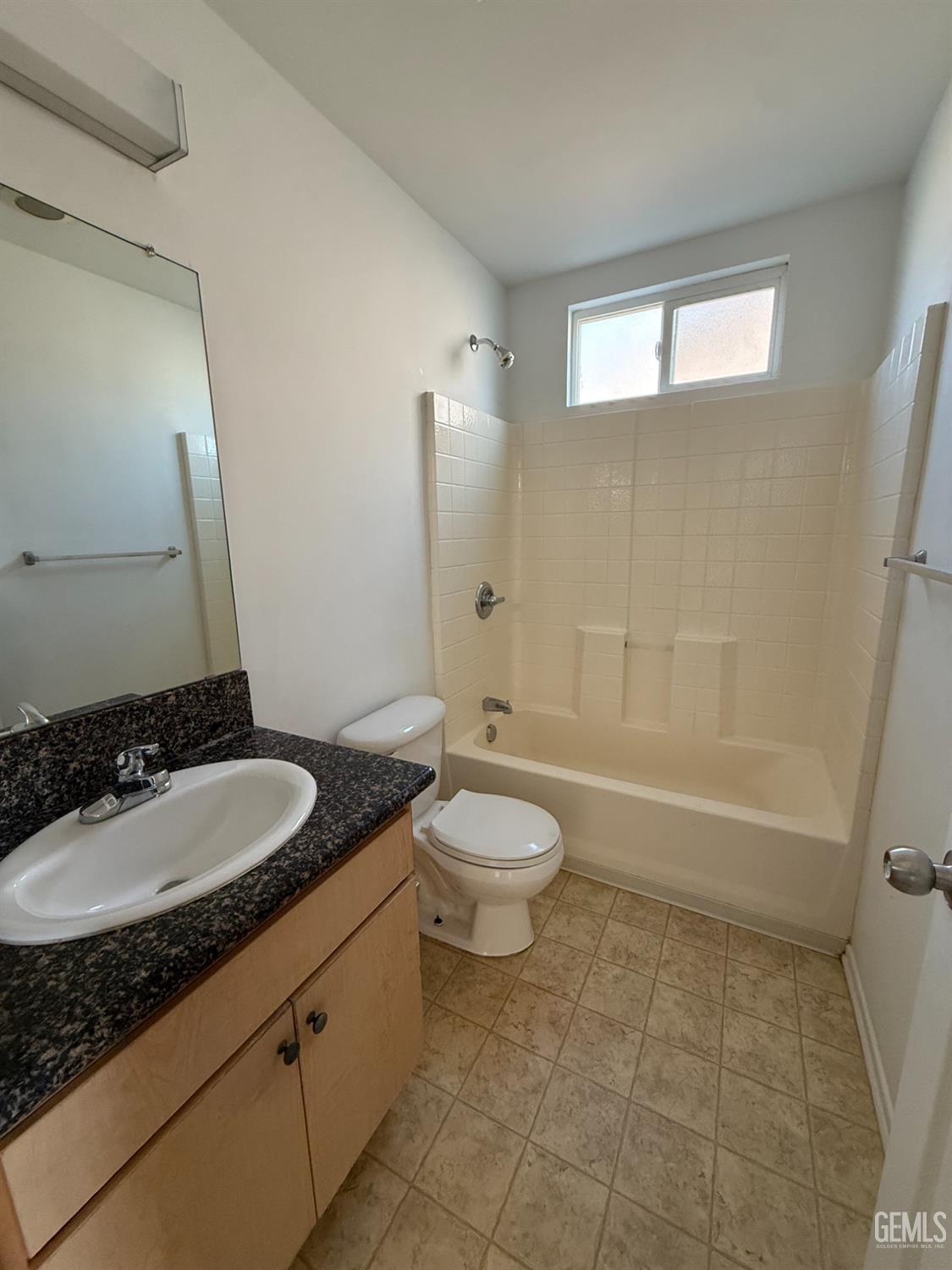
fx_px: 513
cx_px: 476
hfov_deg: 85.7
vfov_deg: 102.1
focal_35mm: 14
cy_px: 635
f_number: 2.2
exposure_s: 1/120
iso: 250
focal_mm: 2.22
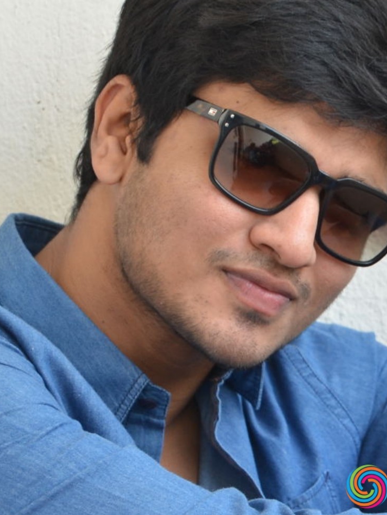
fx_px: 4442
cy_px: 330
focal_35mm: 298
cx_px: 461
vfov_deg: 6.6
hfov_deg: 5.0
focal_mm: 90
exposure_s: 1/125
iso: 500
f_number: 5.6
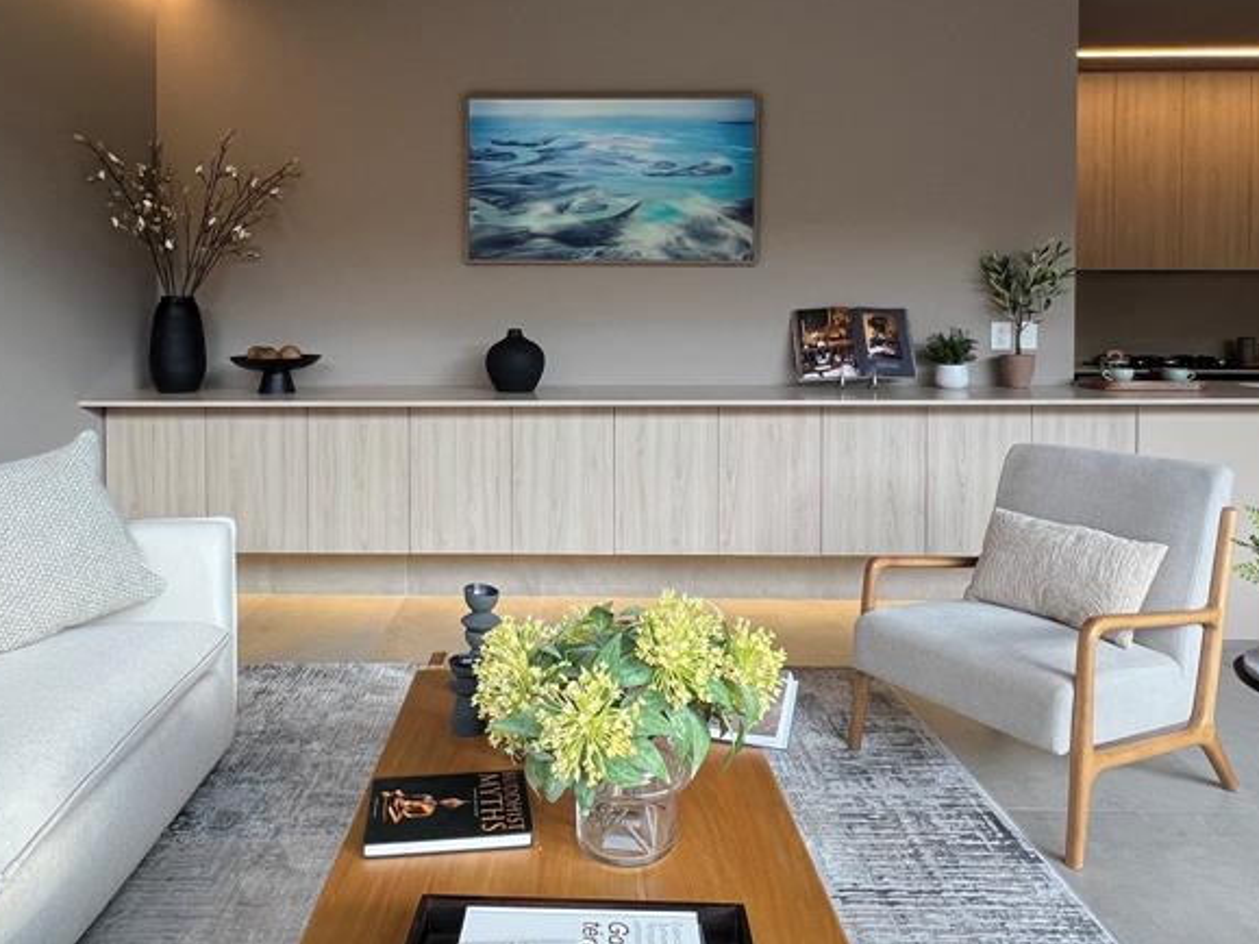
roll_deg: -0.2
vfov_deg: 57.9
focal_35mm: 23
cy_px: 337
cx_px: 561
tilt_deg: -1.9
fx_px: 836
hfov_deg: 73.7
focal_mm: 1.57
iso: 80
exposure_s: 1/120
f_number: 1.8
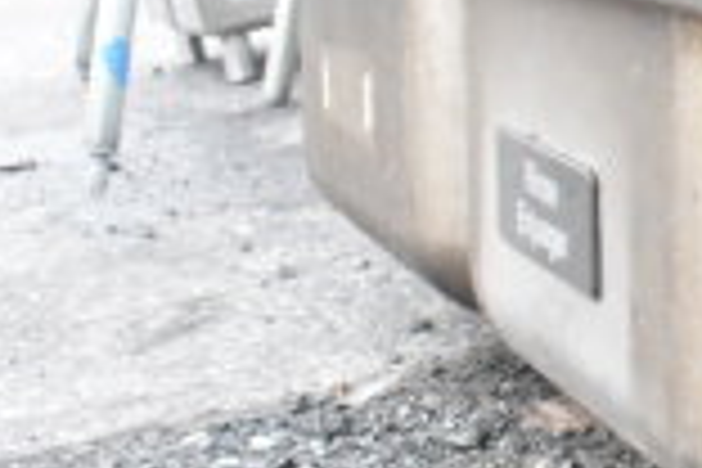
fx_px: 2515
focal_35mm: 129
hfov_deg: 13.8
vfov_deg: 10.6
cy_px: 304
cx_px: 1346
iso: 6400
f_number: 13
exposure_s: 1/640
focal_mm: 22
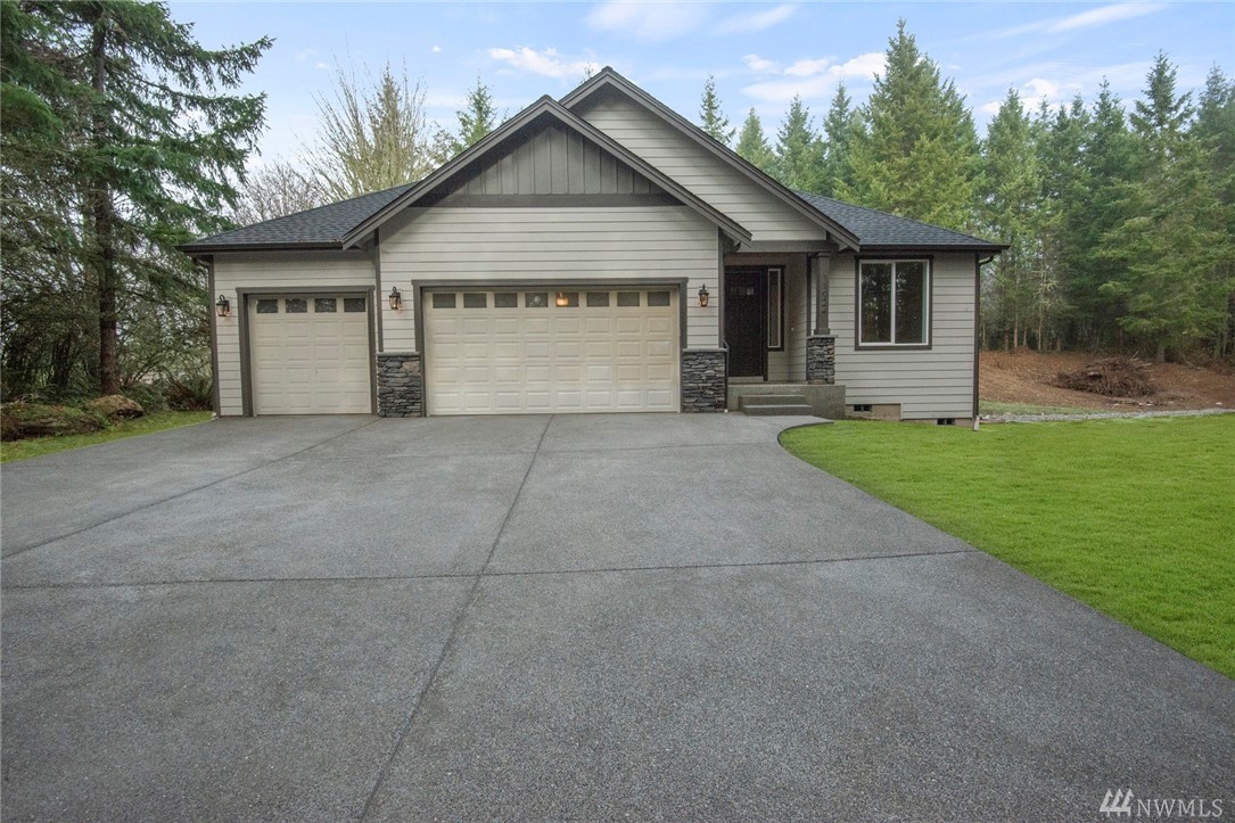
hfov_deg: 96.7
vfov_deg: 73.7
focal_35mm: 16
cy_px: 412
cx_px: 618
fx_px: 549
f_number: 22
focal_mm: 16
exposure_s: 1/250
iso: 3200
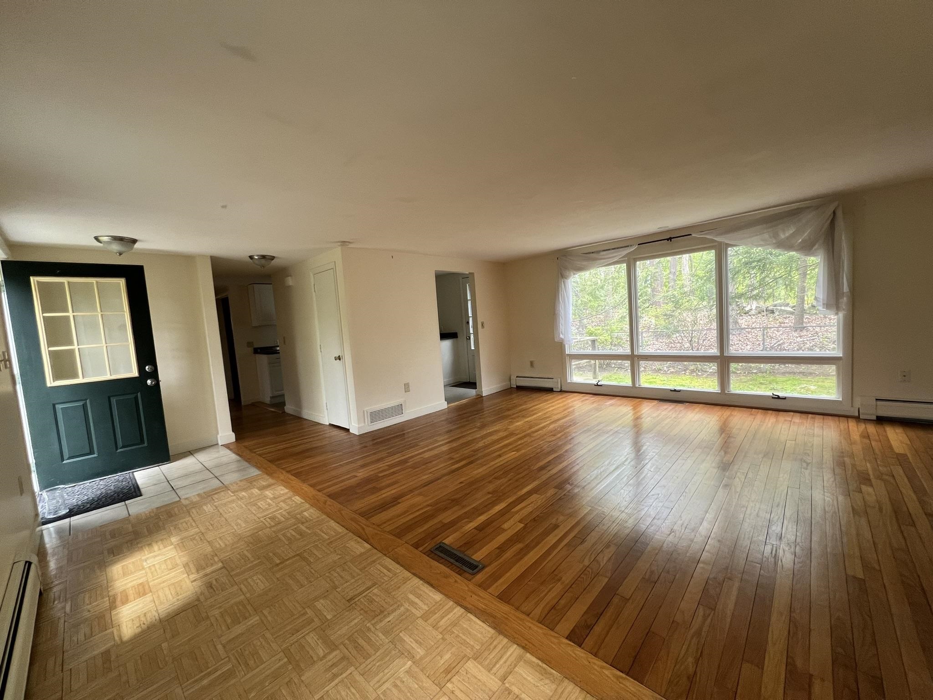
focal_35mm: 13
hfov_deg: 106.2
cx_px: 466
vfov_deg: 89.9
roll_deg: +4.0
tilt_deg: -4.2
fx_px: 350
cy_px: 350
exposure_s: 1/99
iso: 100
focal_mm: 1.57
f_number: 1.8
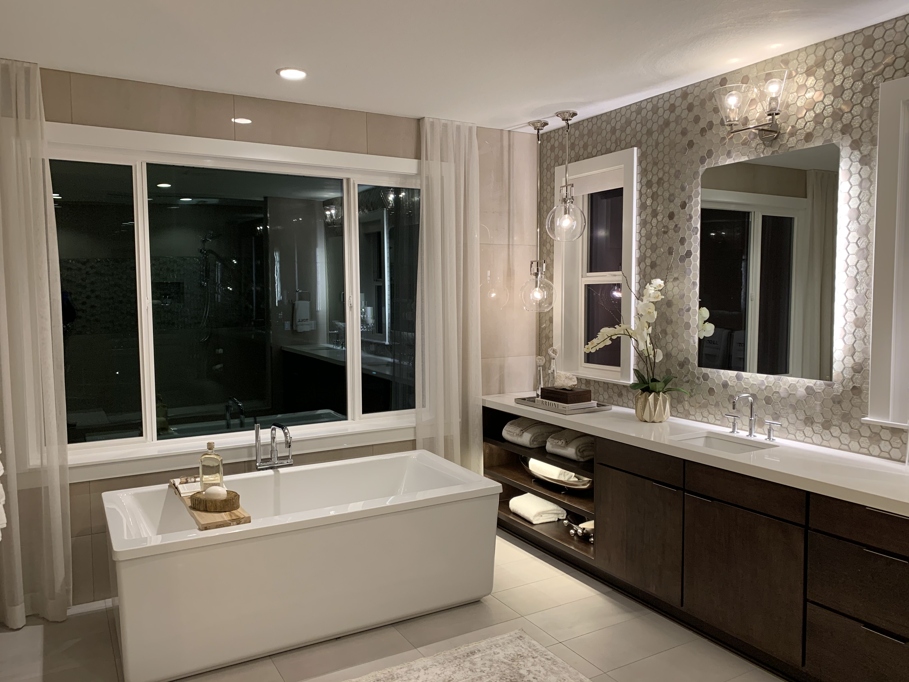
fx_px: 683
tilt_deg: -3.6
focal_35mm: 26
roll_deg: +0.3
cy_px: 341
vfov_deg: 53.1
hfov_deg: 67.3
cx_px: 454
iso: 100
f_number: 1.8
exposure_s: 1/60
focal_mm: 4.25
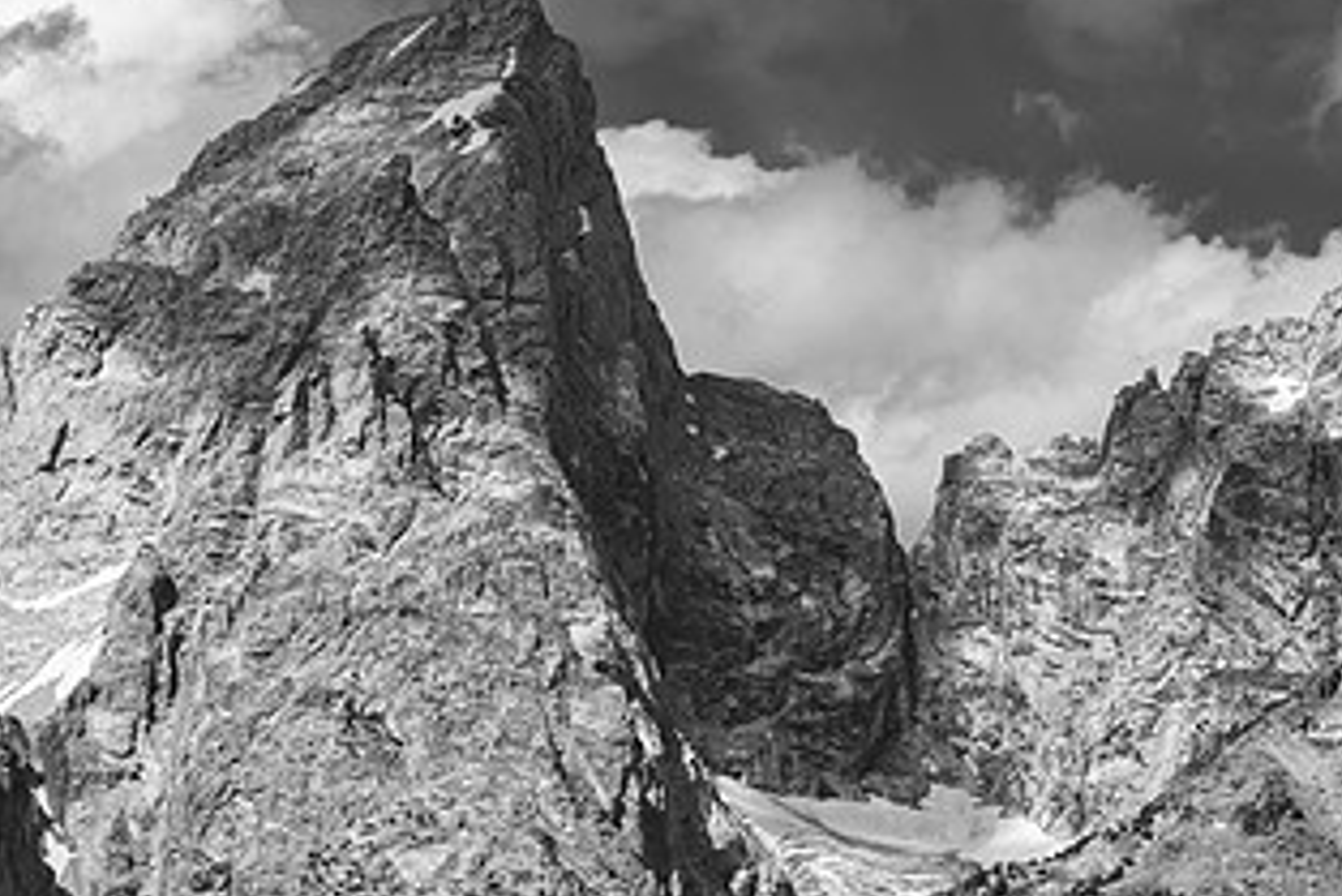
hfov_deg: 5.7
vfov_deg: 3.8
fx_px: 13463
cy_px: 628
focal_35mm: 361
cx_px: 583
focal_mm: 195
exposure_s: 1/750
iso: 200
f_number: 9.5
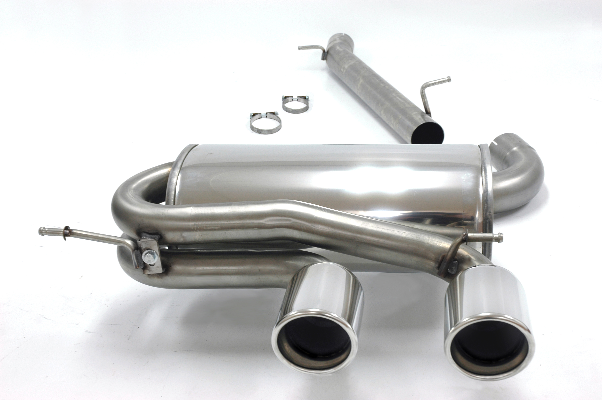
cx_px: 301
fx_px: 952
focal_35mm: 57
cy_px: 200
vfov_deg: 23.7
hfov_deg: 35.1
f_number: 10
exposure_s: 1/5
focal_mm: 38
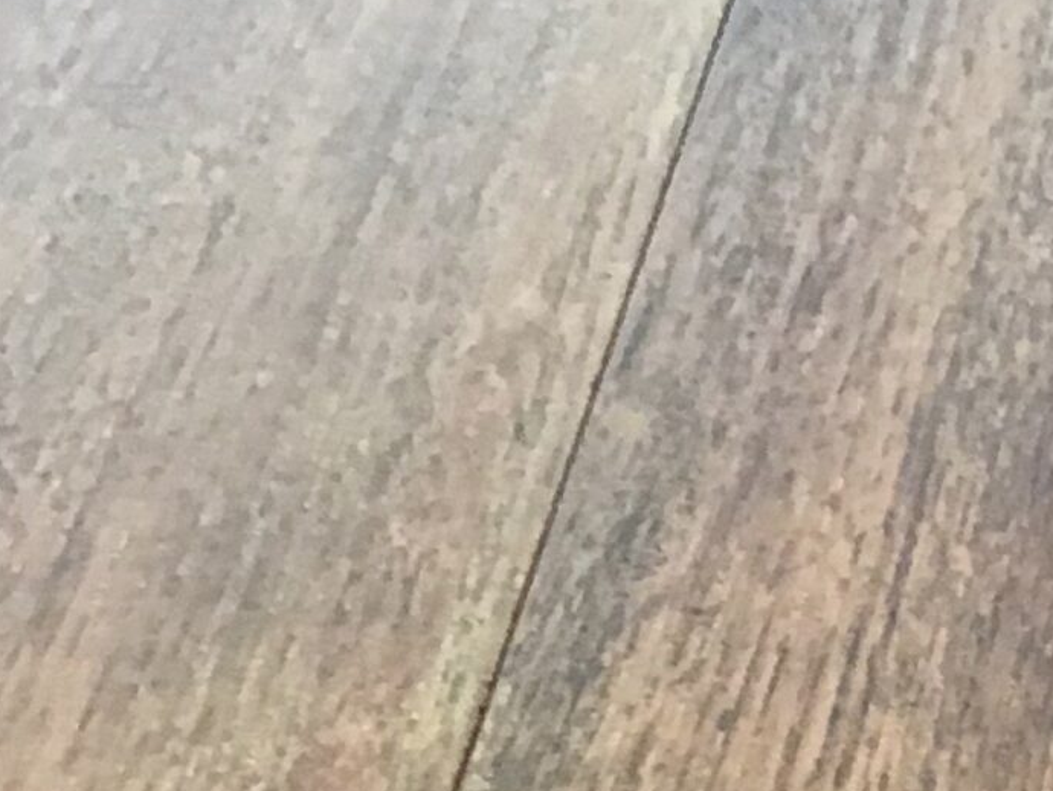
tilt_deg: -45.9
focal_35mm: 115
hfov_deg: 15.4
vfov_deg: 12.3
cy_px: 1165
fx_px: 3499
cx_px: 1700
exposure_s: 1/33
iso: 125
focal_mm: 3.3
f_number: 2.4
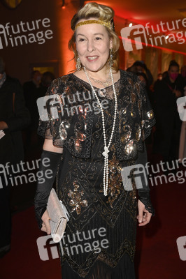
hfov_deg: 26.9
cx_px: 93
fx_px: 388
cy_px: 140
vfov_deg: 39.6
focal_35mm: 50
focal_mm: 50
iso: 1000
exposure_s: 1/50
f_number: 5.6
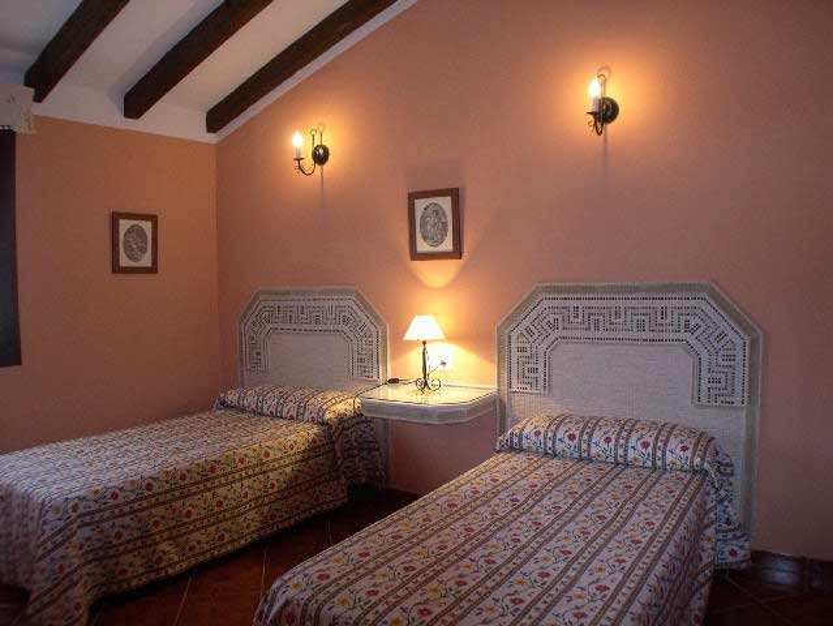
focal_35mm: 38
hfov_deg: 49.0
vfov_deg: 37.8
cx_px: 416
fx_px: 915
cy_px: 313
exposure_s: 1/13.7
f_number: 2.8
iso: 200
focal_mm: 8
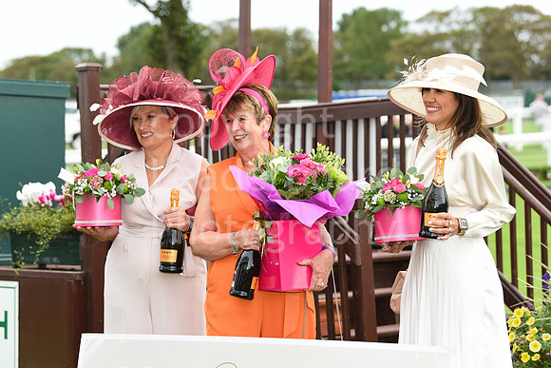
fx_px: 1607
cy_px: 184
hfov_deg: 19.5
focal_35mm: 105
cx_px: 276
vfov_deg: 13.0
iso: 640
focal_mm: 105
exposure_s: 1/500
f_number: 4.5
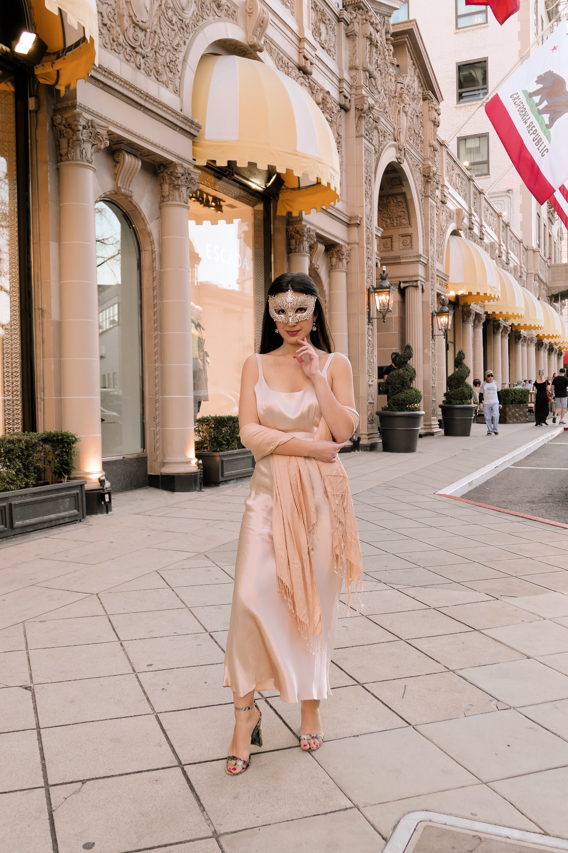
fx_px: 757
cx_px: 284
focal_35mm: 32
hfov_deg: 41.1
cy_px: 426
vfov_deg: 58.7
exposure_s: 1/80
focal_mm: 11.8
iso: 125
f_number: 2.8
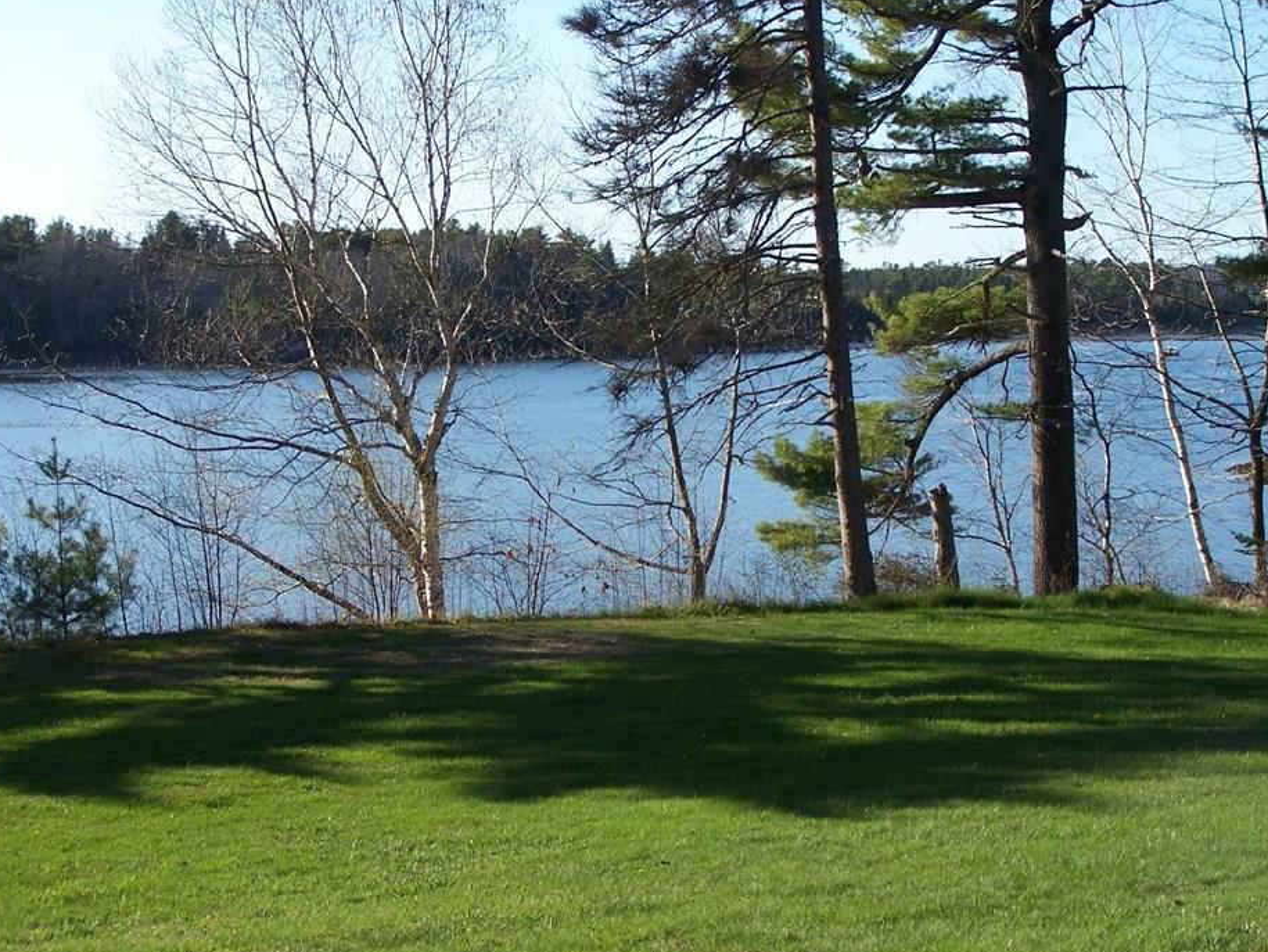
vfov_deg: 22.3
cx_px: 606
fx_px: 2419
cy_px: 496
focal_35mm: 66
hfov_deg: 29.4
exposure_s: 1/640
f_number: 3.1
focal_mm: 9.8
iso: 80
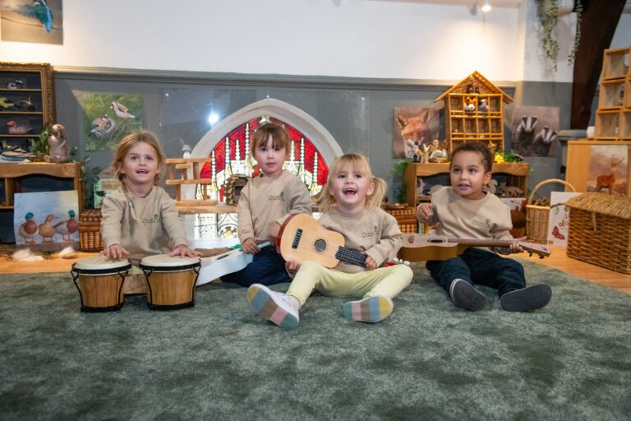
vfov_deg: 39.7
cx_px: 319
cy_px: 212
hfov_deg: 56.9
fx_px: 583
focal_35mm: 33
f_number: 4
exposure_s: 1/125
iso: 2500
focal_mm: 32
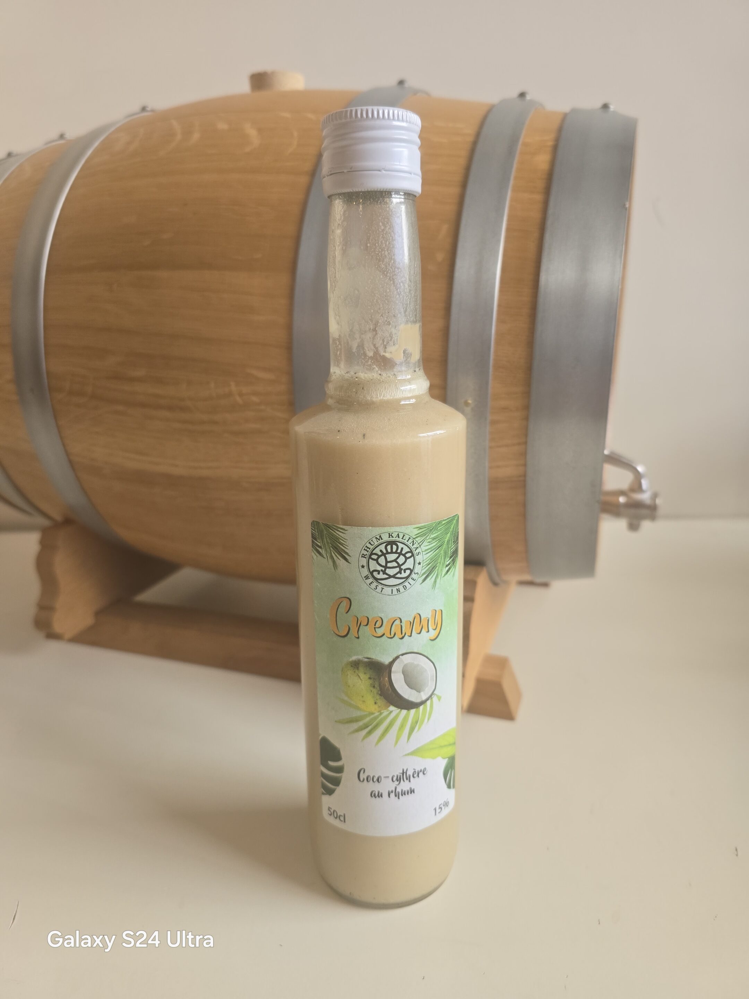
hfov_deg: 58.9
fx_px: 664
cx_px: 374
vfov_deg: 73.9
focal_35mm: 23
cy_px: 500
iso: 125
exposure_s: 1/100
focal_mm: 6.3
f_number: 1.7
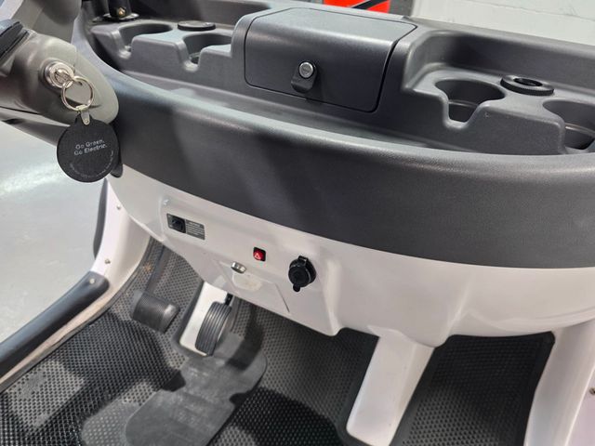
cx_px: 298
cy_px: 223
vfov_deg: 58.9
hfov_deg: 73.9
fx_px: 395
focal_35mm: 23
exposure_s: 1/120
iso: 250
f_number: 1.7
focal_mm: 6.3
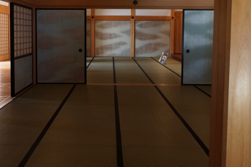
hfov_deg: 46.3
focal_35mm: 42
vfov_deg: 31.5
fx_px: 292
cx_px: 105
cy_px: 52
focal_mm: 18
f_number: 4
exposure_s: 1/60
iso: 1250
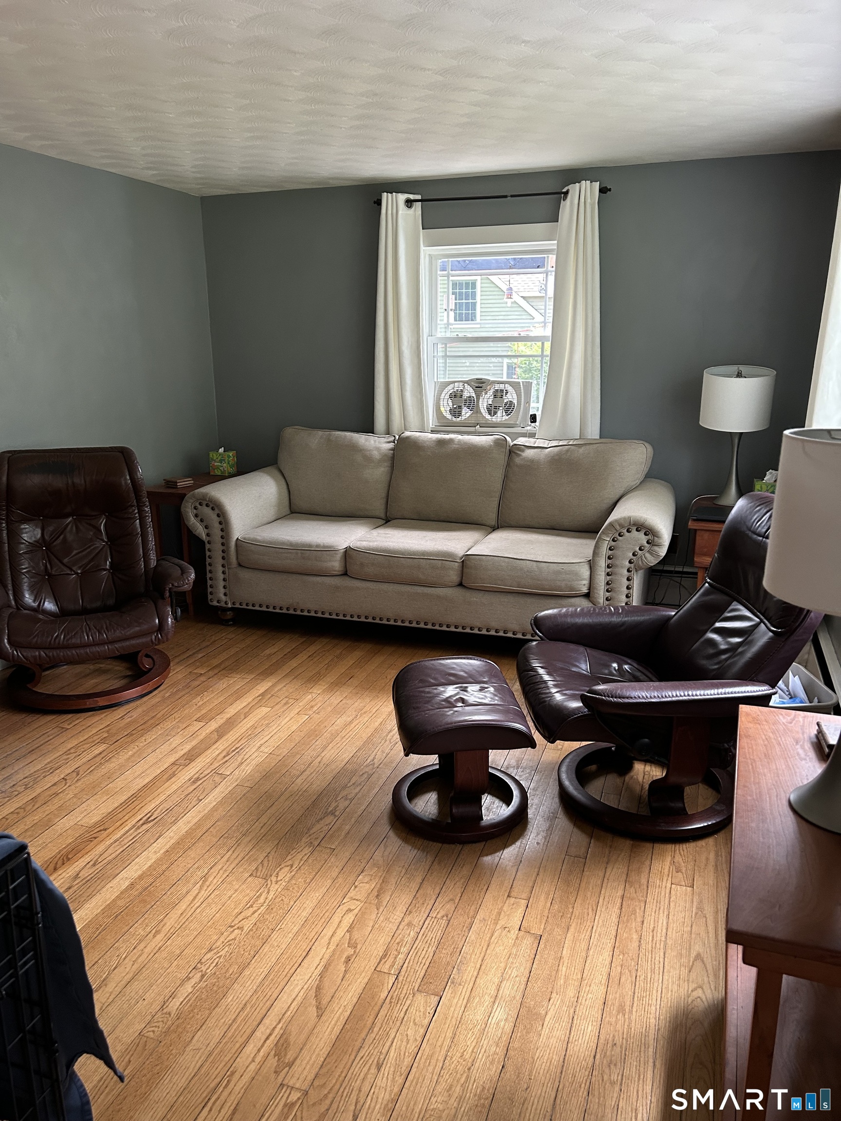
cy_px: 560
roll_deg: +0.2
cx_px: 420
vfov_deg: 67.3
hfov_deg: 53.1
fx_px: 842
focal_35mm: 26
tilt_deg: -15.5
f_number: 1.5
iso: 200
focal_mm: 5.7
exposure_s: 1/60
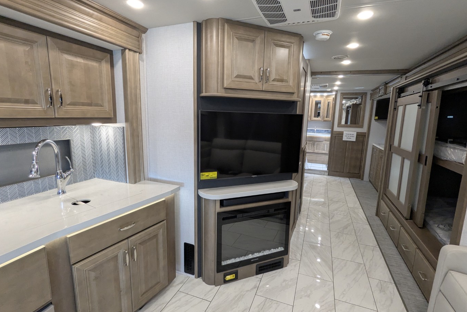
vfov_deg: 70.5
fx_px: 221
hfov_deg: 93.3
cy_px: 156
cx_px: 236
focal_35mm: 17
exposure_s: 1/102
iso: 284
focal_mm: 2.35
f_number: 2.2
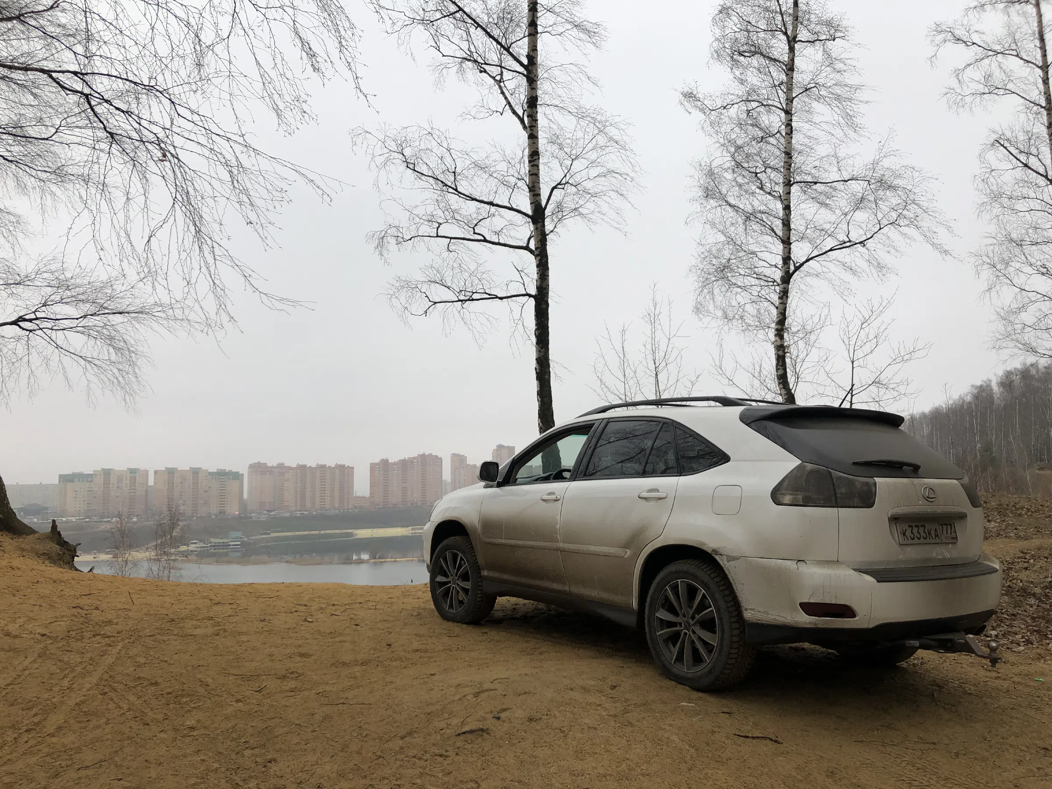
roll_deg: -0.3
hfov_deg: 63.4
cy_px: 394
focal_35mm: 28
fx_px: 851
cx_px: 526
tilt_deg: +8.0
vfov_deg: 49.7
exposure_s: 1/200
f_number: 1.8
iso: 20
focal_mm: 4
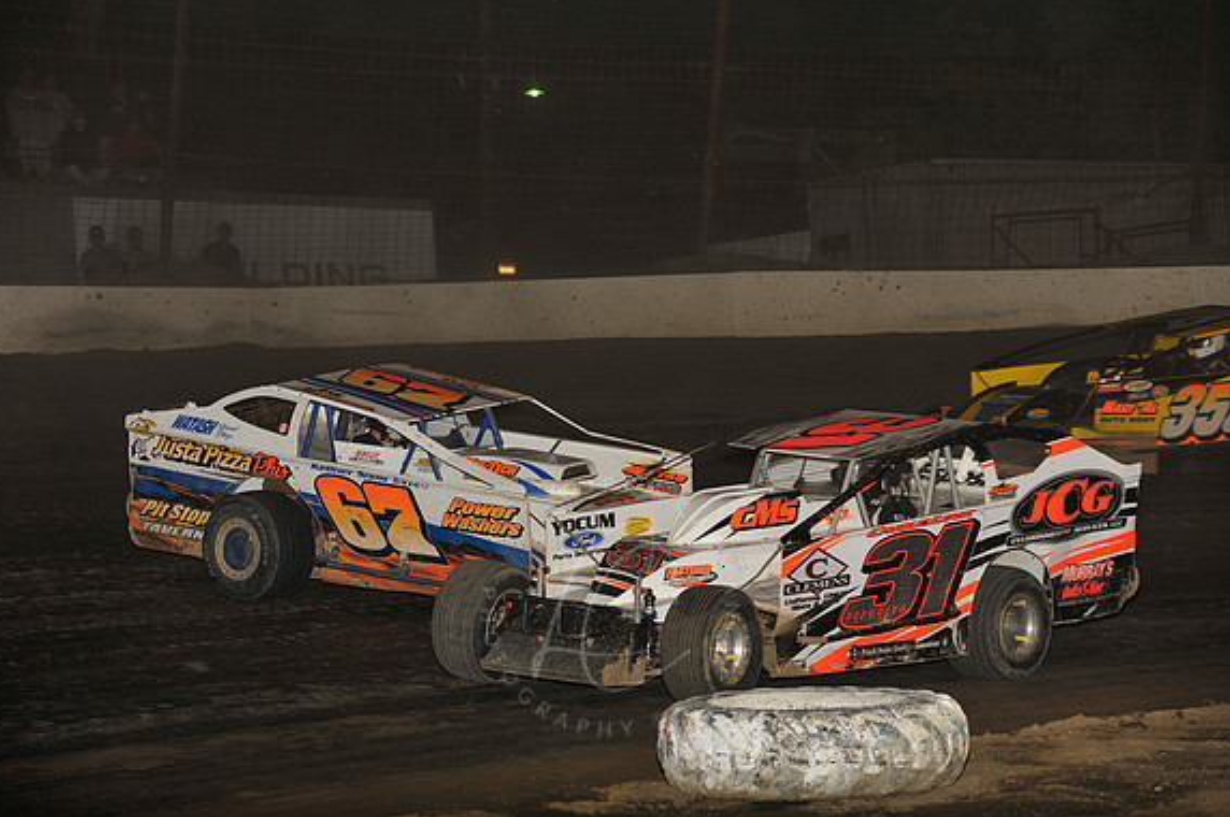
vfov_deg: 10.0
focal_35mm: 137
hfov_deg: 15.0
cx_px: 609
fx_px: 4675
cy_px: 408
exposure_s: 1/320
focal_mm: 135
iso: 800
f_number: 6.3
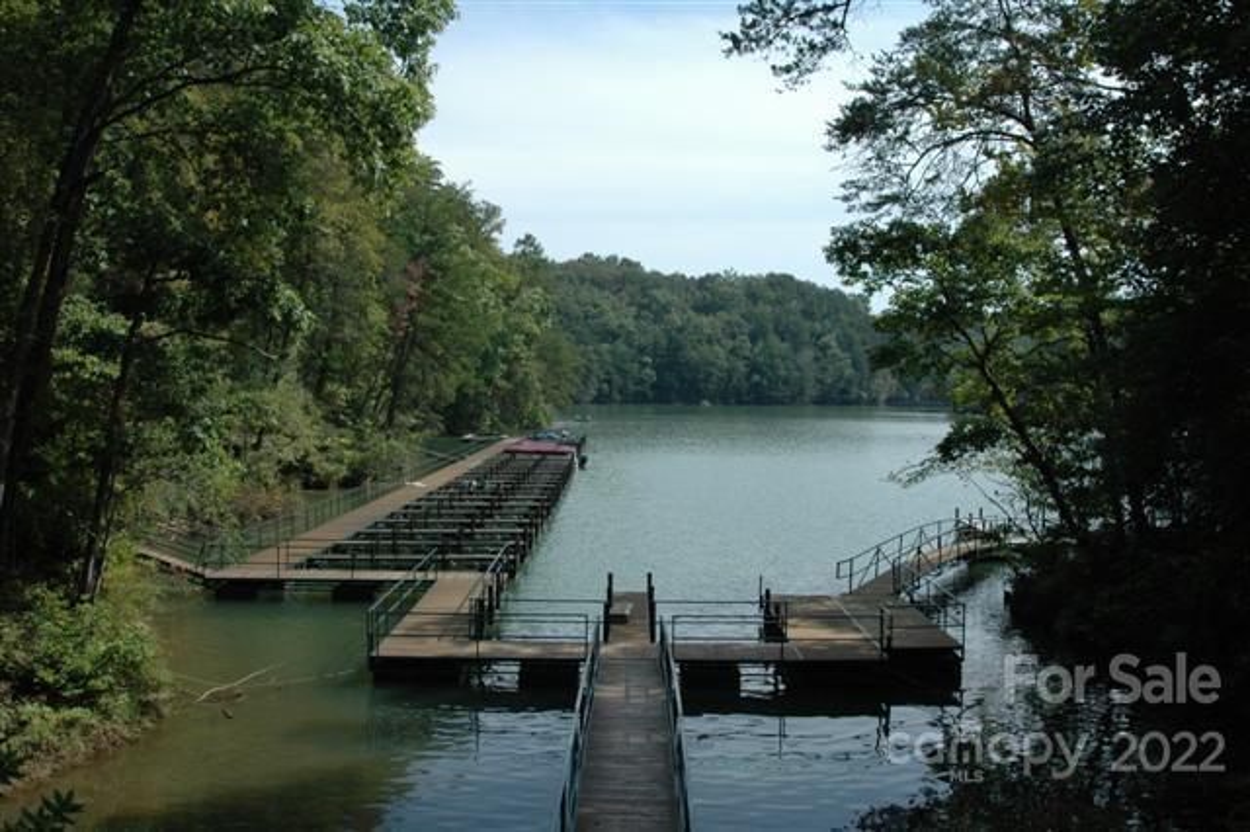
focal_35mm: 38
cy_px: 416
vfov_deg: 35.5
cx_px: 625
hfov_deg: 51.3
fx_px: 1301
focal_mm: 25
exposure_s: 1/500
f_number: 9
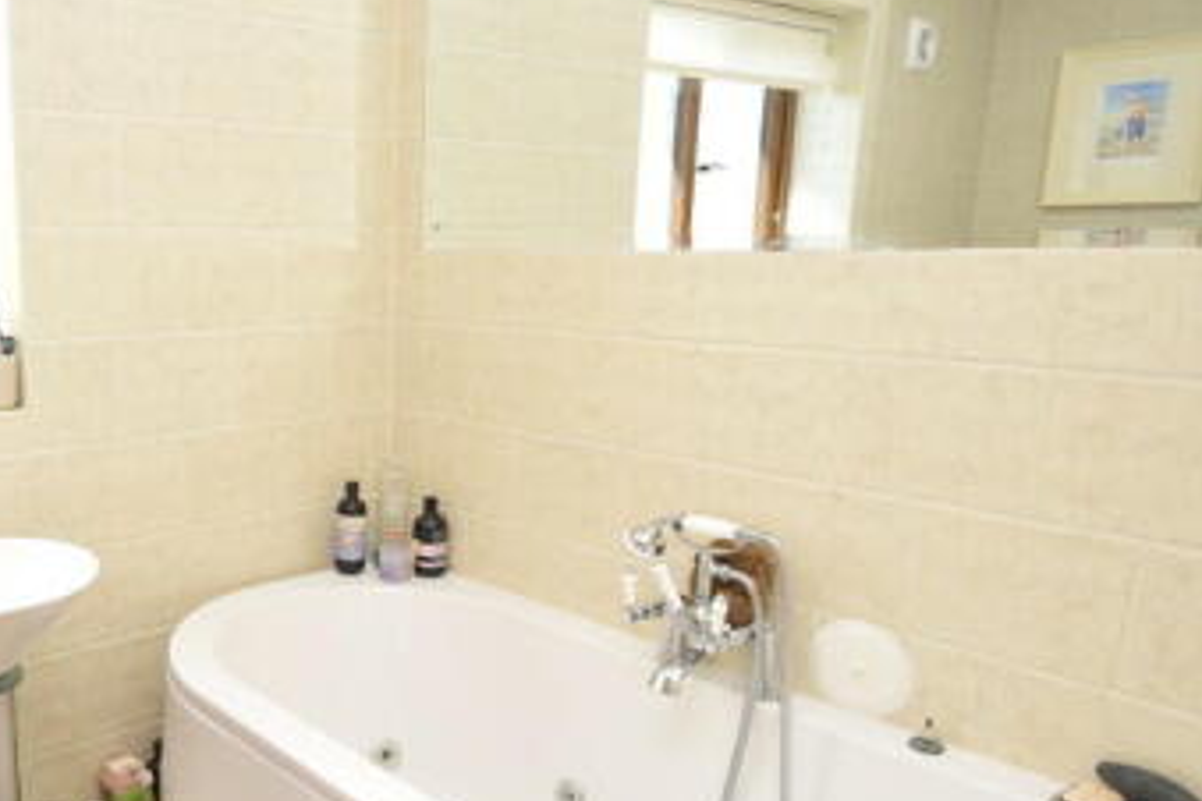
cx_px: 268
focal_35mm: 29
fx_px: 968
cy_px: 463
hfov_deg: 59.4
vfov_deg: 44.8
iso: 640
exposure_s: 1/125
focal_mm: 10
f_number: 5.6
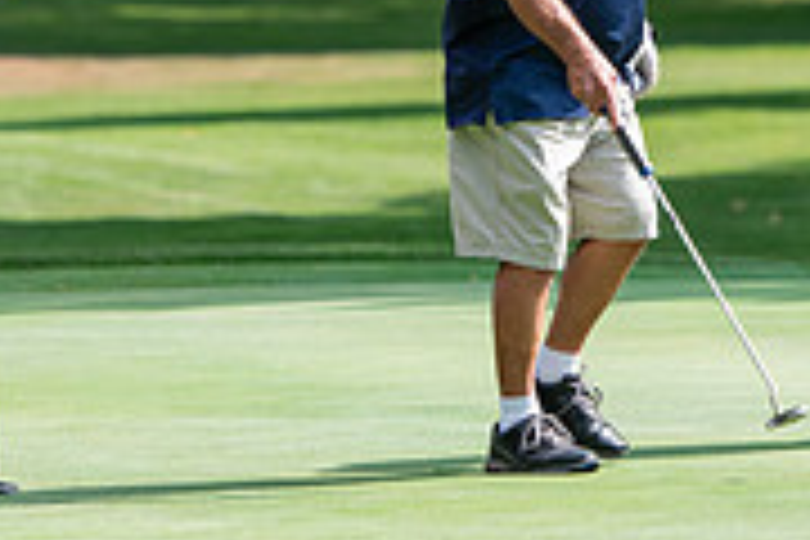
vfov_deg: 3.2
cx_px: 576
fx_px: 9764
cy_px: -97
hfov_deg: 4.7
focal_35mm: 434
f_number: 3.5
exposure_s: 1/1250
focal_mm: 135
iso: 250
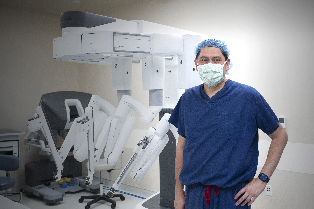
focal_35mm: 36
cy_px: 104
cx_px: 157
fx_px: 314
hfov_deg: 53.1
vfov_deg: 36.9
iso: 320
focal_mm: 24
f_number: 3.5
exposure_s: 1/160
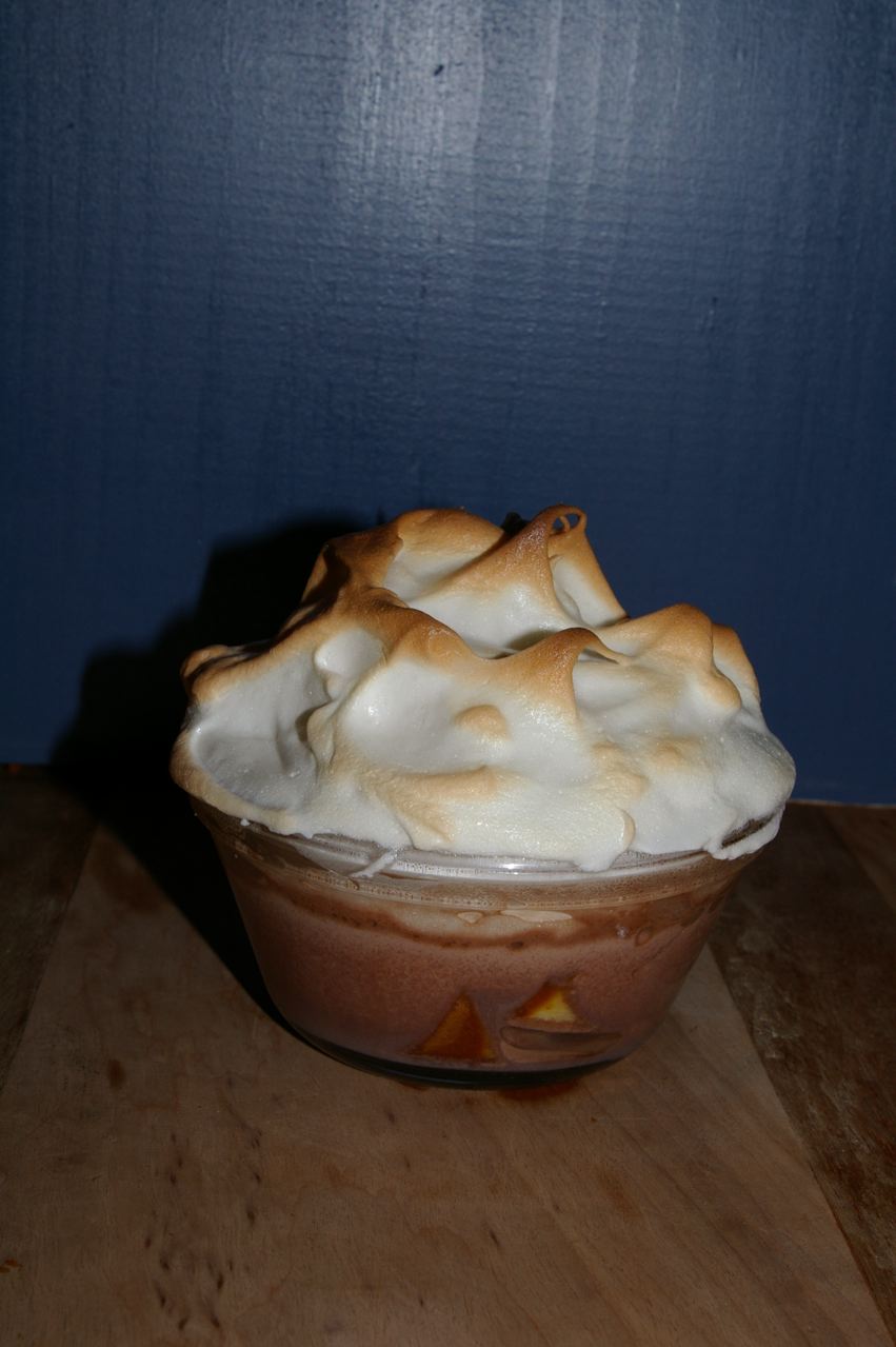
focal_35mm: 52
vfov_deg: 37.9
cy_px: 674
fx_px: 1963
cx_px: 448
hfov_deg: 25.7
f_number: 13
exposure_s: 1/45
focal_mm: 35
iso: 200
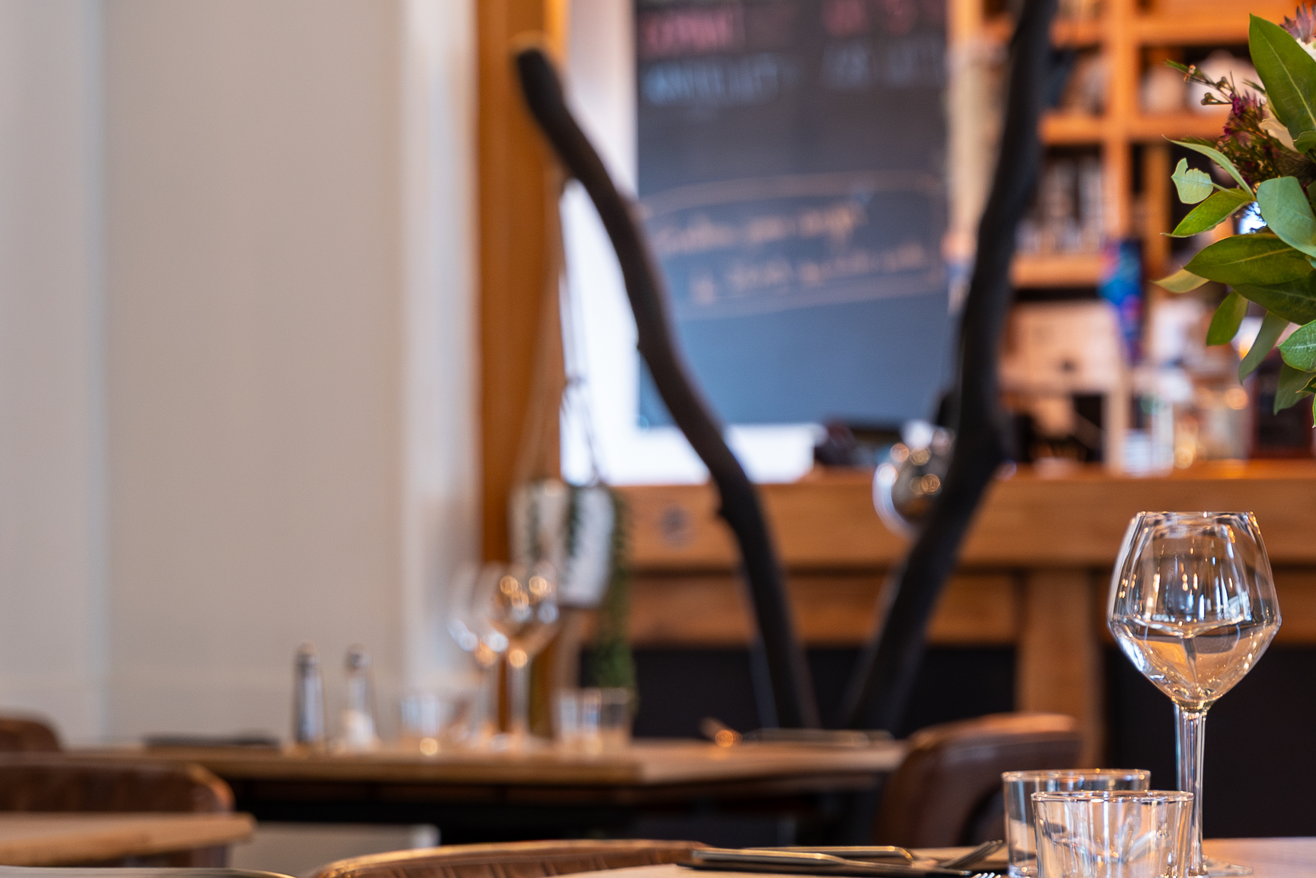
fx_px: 5101
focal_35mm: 140
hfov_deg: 14.2
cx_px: 1596
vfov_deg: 9.8
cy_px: 479
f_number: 3.5
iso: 800
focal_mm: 51.2
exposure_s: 1/30
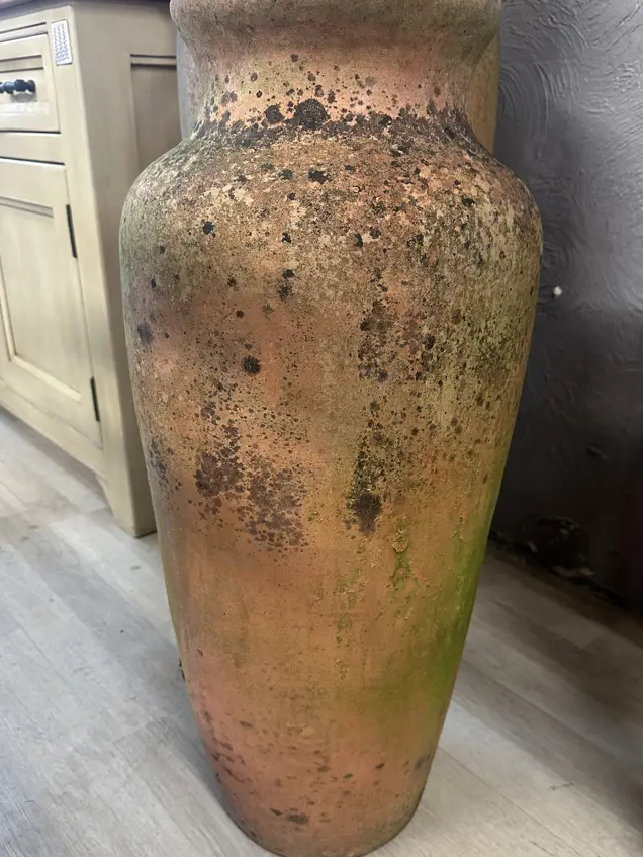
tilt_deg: -22.4
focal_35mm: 29
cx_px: 326
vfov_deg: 61.6
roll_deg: -1.5
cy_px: 441
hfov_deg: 48.3
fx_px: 718
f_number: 1.78
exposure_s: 1/50
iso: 320
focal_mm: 6.86
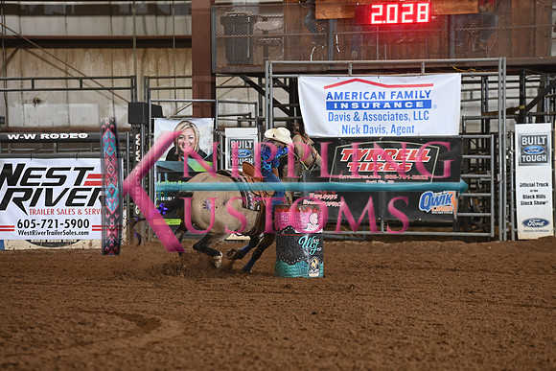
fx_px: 3089
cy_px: 186
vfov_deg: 6.9
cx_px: 278
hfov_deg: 10.3
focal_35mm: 200
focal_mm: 200
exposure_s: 1/250
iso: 3200
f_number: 5
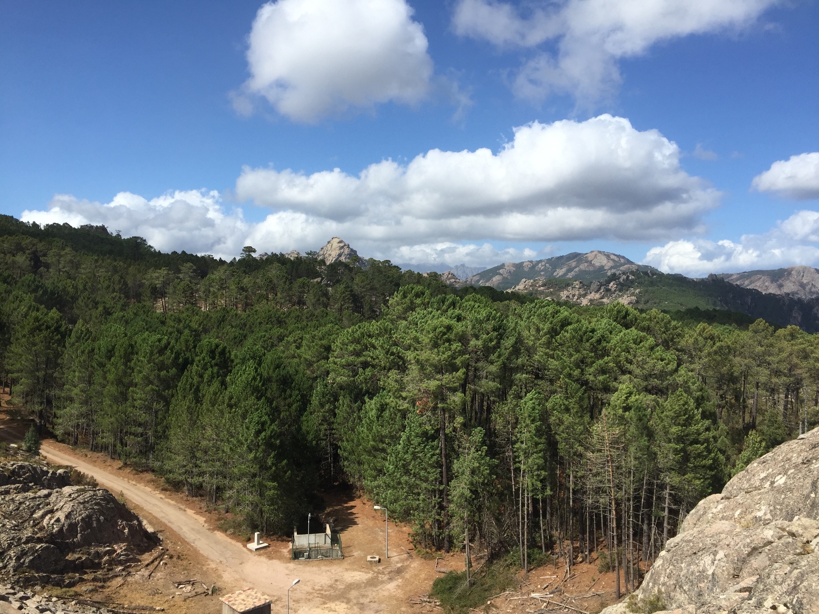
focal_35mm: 29
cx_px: 410
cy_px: 307
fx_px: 686
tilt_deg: +0.3
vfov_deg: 48.2
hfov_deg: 61.7
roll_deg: +0.1
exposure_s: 1/2326
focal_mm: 4.15
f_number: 2.2
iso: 32
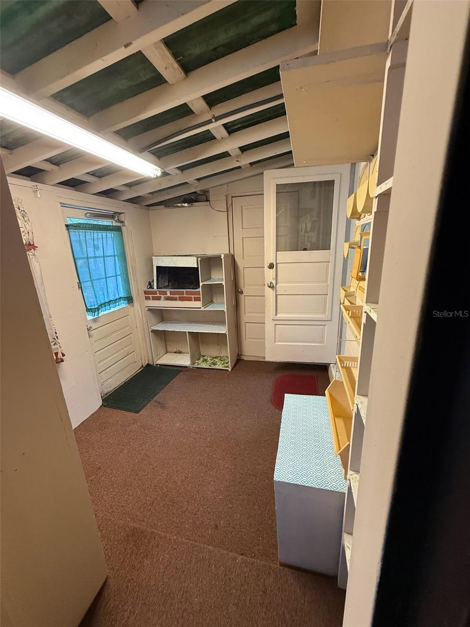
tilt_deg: -14.4
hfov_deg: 85.7
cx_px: 235
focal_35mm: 14
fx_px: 253
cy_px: 314
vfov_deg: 102.1
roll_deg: +1.9
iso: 320
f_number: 2.2
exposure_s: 1/60
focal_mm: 2.22
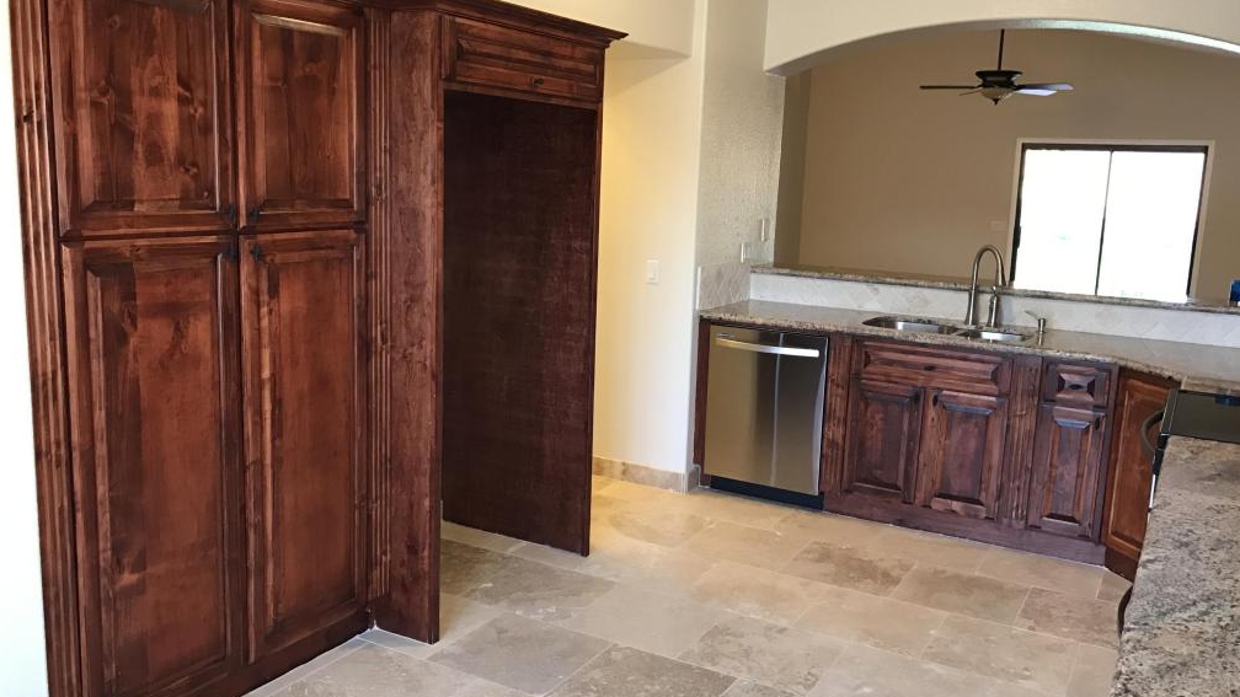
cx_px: 622
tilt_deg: -8.8
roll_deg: -2.2
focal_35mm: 31
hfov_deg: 62.6
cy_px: 352
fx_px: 1019
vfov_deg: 37.8
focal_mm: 3.99
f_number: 1.8
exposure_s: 1/15
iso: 50
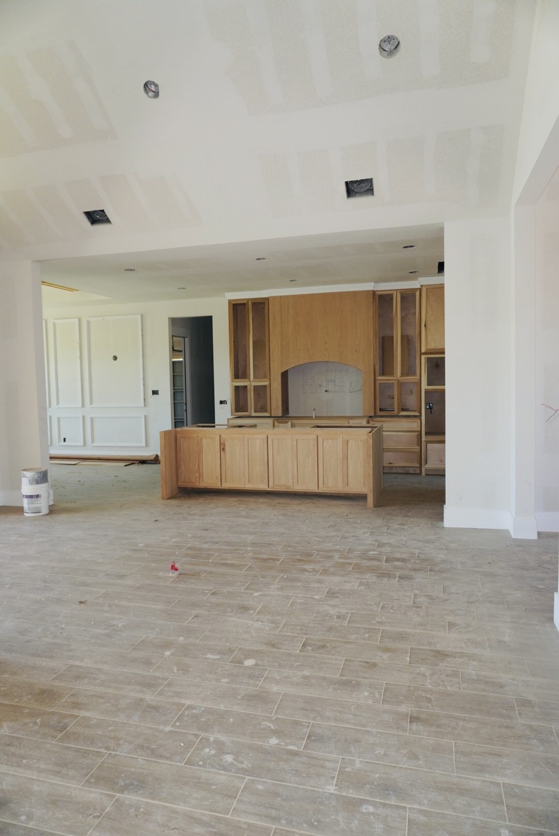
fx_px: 558
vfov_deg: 73.7
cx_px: 280
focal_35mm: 24
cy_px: 418
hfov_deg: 53.2
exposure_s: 1/160
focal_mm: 16
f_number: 4
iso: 400
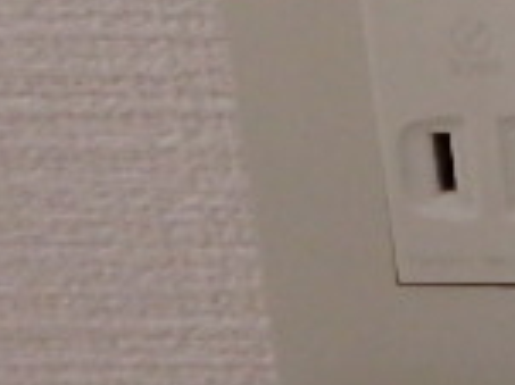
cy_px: 3
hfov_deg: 16.1
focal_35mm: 89
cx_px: 1078
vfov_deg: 16.3
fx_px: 1323
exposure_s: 1/25
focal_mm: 3.7
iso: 800
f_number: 3.5
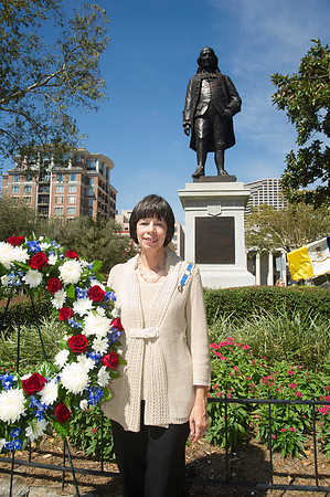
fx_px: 441
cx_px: 165
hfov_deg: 41.0
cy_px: 248
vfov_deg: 58.8
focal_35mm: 32
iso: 200
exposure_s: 1/250
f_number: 8
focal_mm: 32
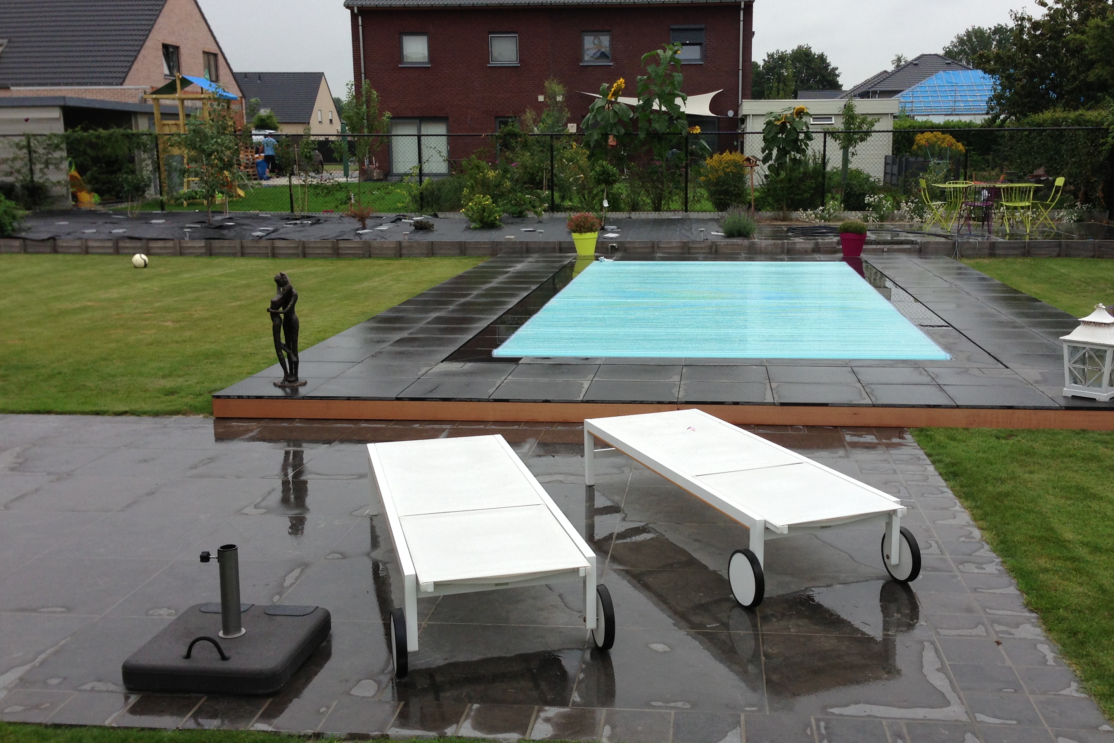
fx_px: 1207
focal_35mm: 39
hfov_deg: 49.5
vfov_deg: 34.2
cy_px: 363
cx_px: 613
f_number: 2.4
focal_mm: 4.13
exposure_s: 1/678
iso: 50
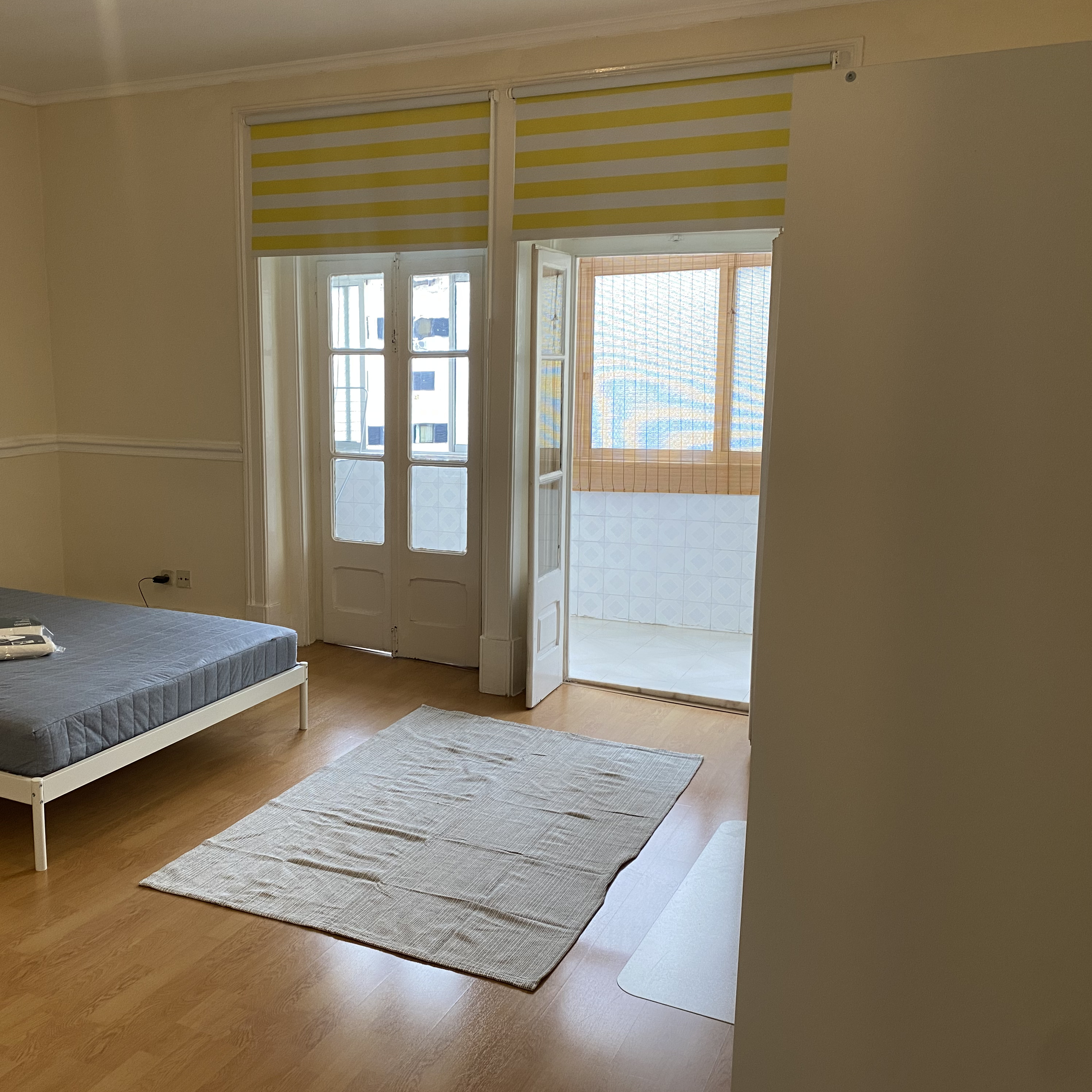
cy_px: 550
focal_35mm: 31
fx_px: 1106
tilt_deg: -9.8
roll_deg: +0.8
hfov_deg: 51.8
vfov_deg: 52.5
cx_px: 385
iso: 64
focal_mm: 4.25
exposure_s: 1/50
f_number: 1.8
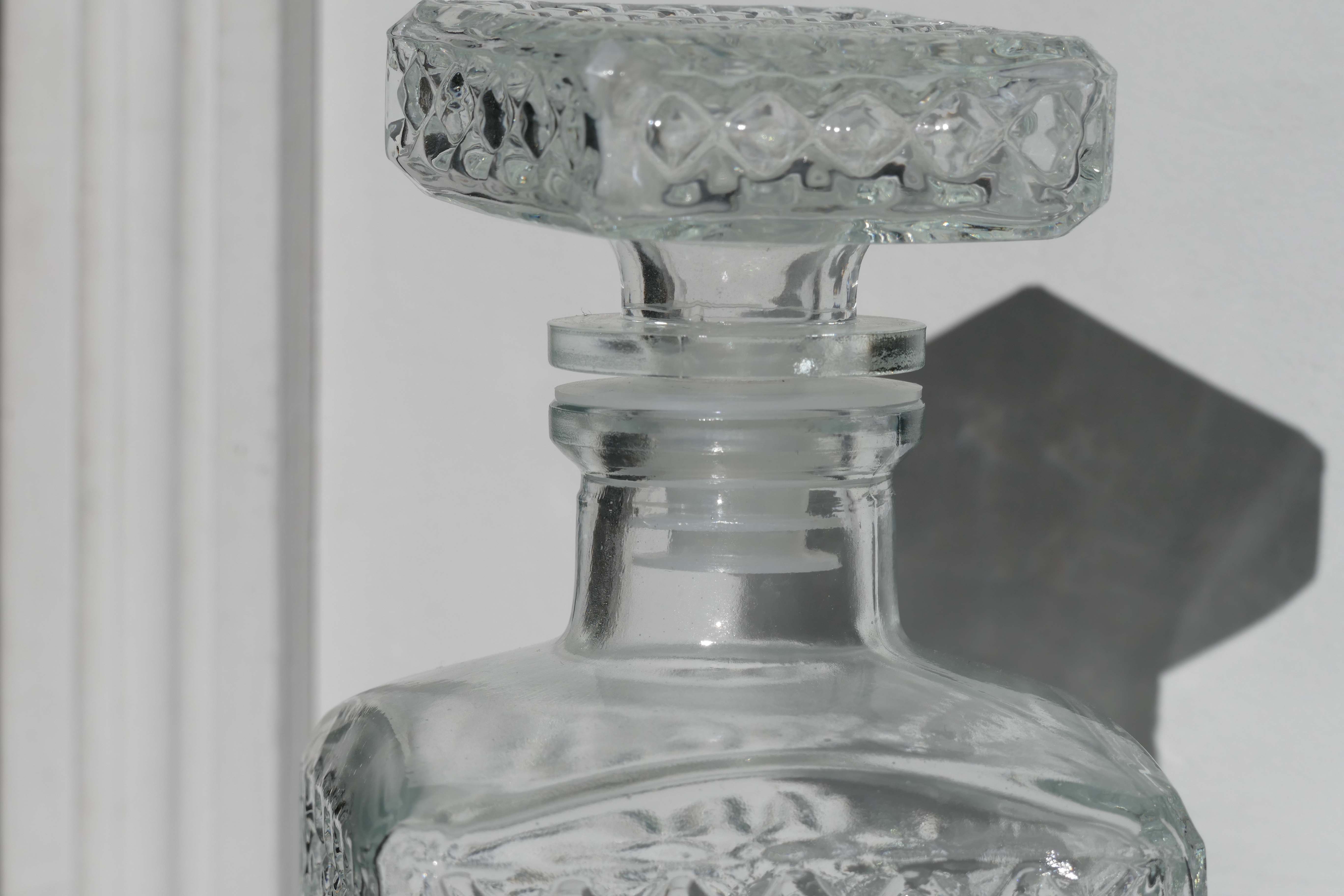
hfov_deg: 12.1
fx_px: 6346
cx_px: 672
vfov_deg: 8.1
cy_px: 448
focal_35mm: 170
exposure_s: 1/1600
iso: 125
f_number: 7.1
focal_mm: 61.93
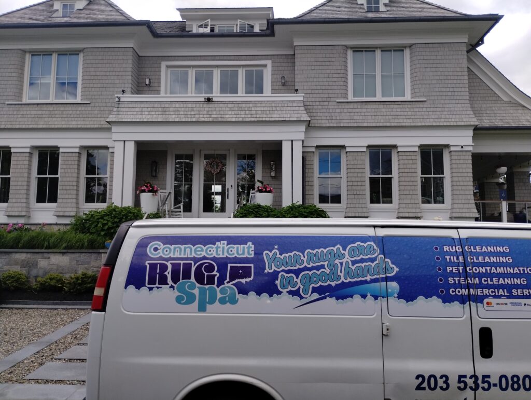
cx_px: 266
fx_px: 430
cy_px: 200
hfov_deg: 63.4
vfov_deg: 49.9
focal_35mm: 28
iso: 100
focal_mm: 4.27
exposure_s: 1/466
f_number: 1.8
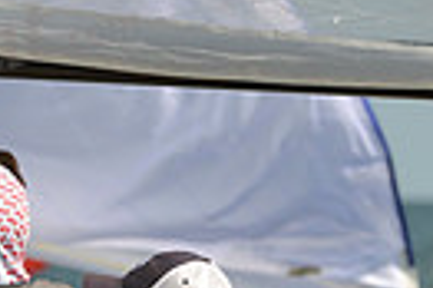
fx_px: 14932
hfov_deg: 1.7
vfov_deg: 1.1
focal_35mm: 1243
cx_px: 314
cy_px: 502
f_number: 9
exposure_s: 1/1000
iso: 280
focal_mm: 280
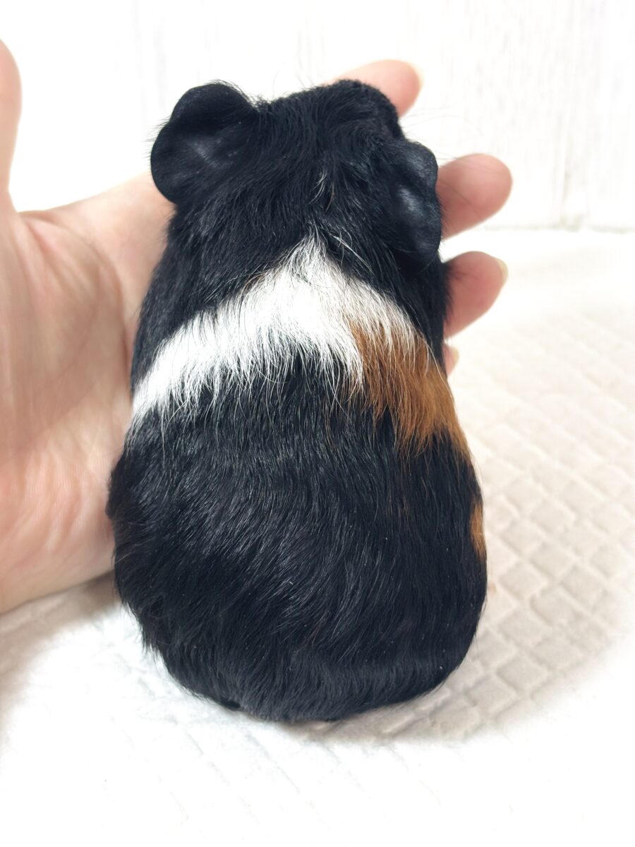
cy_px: 424
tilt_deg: -42.9
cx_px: 318
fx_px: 1272
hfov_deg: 28.0
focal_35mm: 52
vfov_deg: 36.8
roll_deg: +2.7
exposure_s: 1/50
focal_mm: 5.96
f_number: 1.6
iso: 50
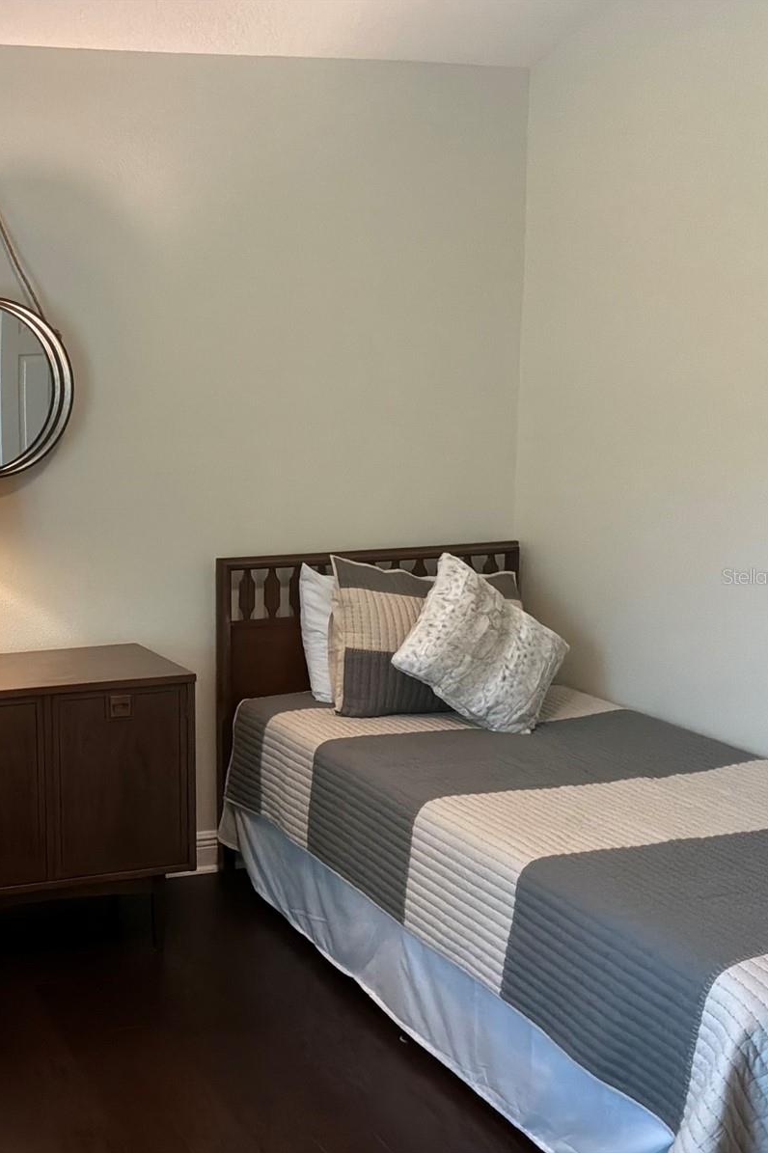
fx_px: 1249
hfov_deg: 32.1
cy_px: 576
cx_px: 41
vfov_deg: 49.6
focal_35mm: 39
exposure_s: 1/60
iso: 160
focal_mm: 3
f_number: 1.8
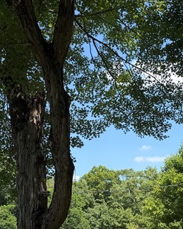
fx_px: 501
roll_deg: +1.8
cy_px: 212
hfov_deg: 20.1
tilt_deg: +5.2
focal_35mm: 74
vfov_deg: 24.9
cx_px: 179
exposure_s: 1/1385
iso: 80
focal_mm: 6.76
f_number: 1.78
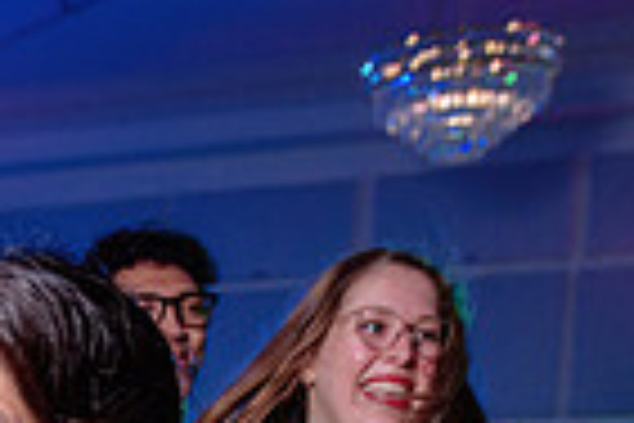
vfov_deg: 12.2
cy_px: 857
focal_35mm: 99
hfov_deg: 18.5
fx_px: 1743
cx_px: -288
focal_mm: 24
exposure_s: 1/50
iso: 800
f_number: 3.2
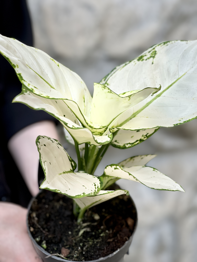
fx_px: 486
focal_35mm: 64
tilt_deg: -20.1
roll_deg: -0.2
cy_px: 131
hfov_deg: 22.9
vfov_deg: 30.3
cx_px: 98
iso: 32
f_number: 2.2
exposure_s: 1/319
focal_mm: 7.5
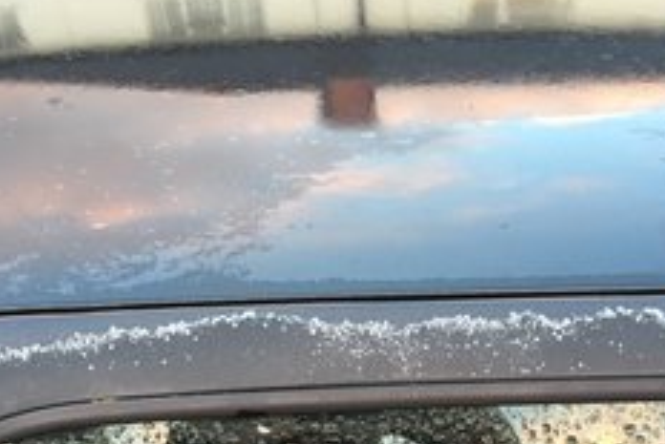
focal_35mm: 52
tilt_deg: -38.6
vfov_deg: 25.5
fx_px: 961
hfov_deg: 38.1
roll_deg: -3.0
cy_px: 364
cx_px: 361
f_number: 2.2
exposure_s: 1/33
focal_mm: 4.15
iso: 125
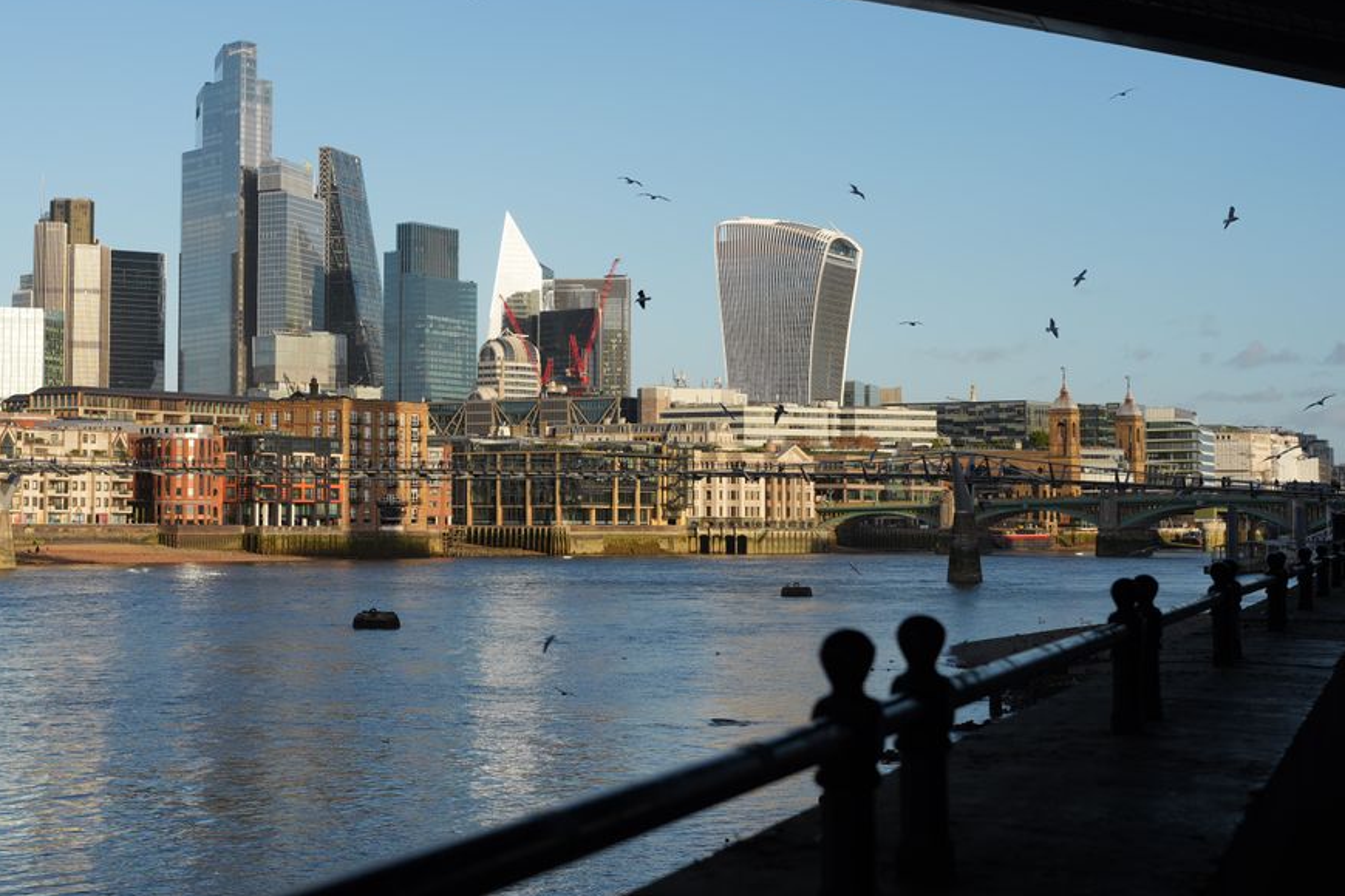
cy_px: 352
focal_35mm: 69
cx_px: 492
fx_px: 2578
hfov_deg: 29.1
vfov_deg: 19.7
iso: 100
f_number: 5.6
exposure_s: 1/400
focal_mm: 50
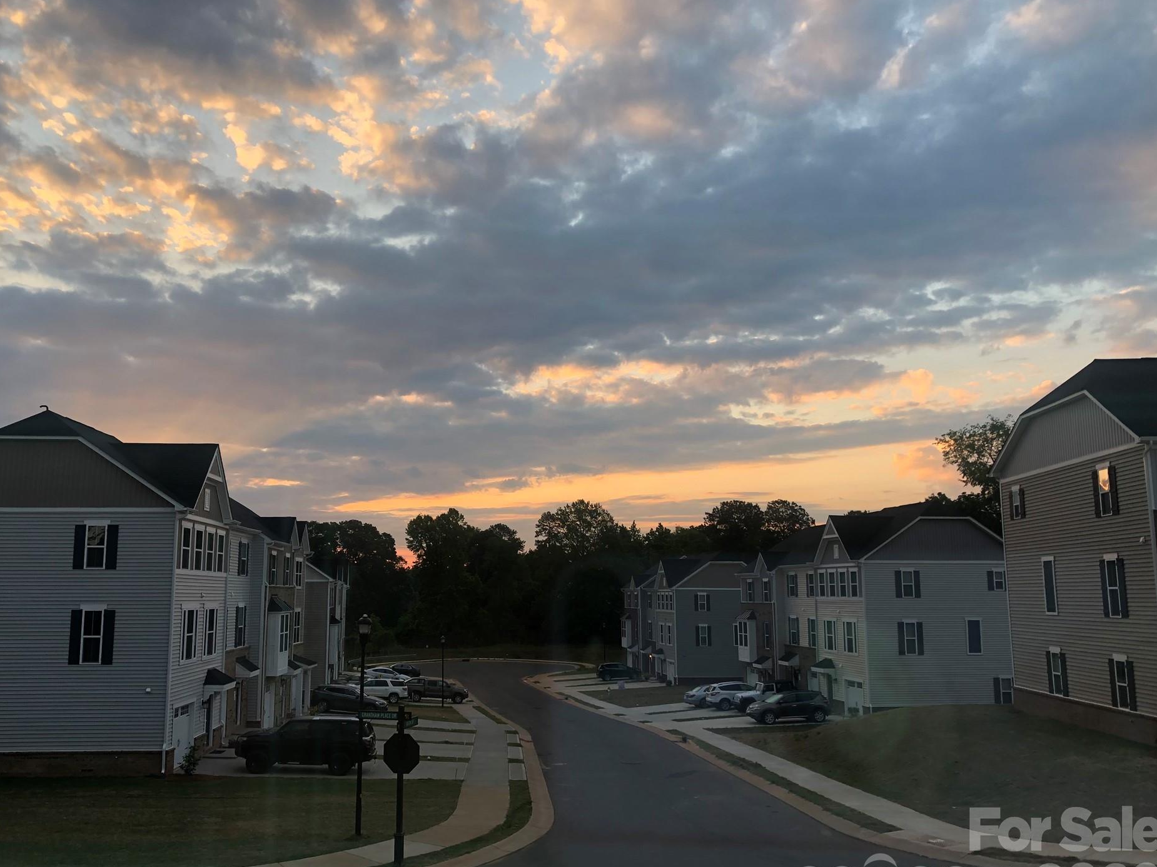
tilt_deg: +8.1
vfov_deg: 45.4
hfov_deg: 58.3
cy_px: 450
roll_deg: +0.1
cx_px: 528
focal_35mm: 31
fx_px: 1036
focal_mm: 3.99
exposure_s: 1/120
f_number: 1.8
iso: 25
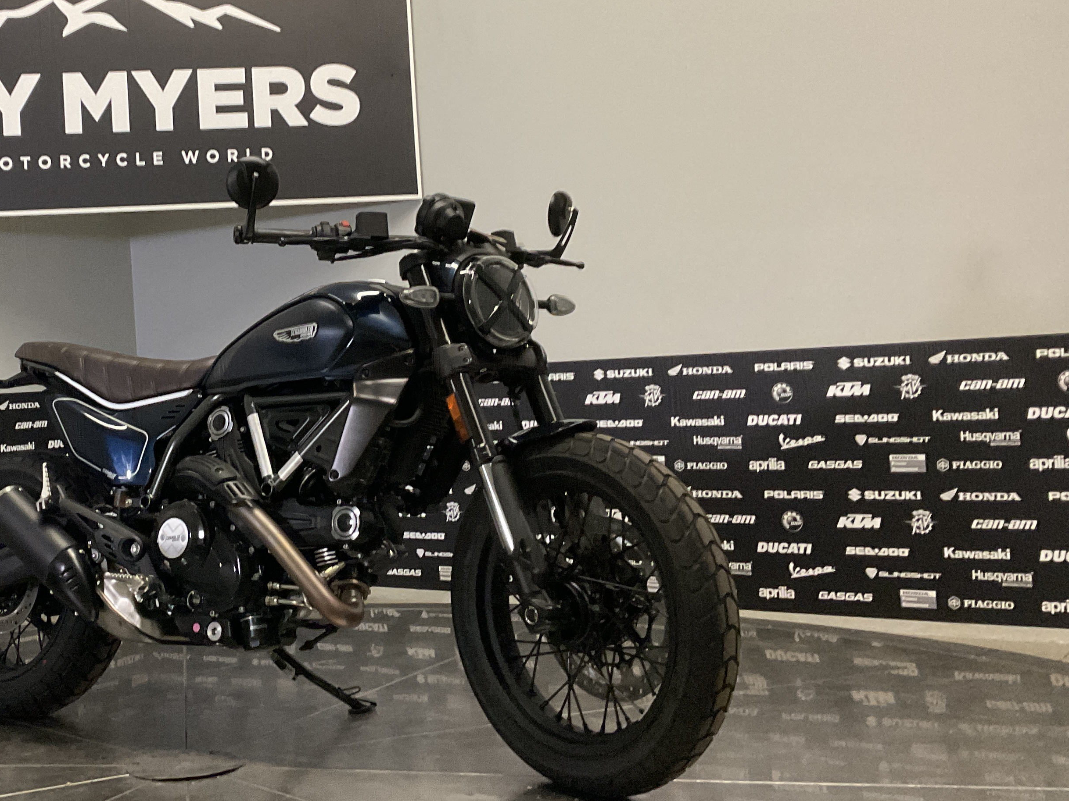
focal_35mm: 48
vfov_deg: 30.2
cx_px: 240
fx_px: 1482
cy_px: 304
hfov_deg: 38.4
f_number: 1.8
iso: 200
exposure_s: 1/60
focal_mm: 3
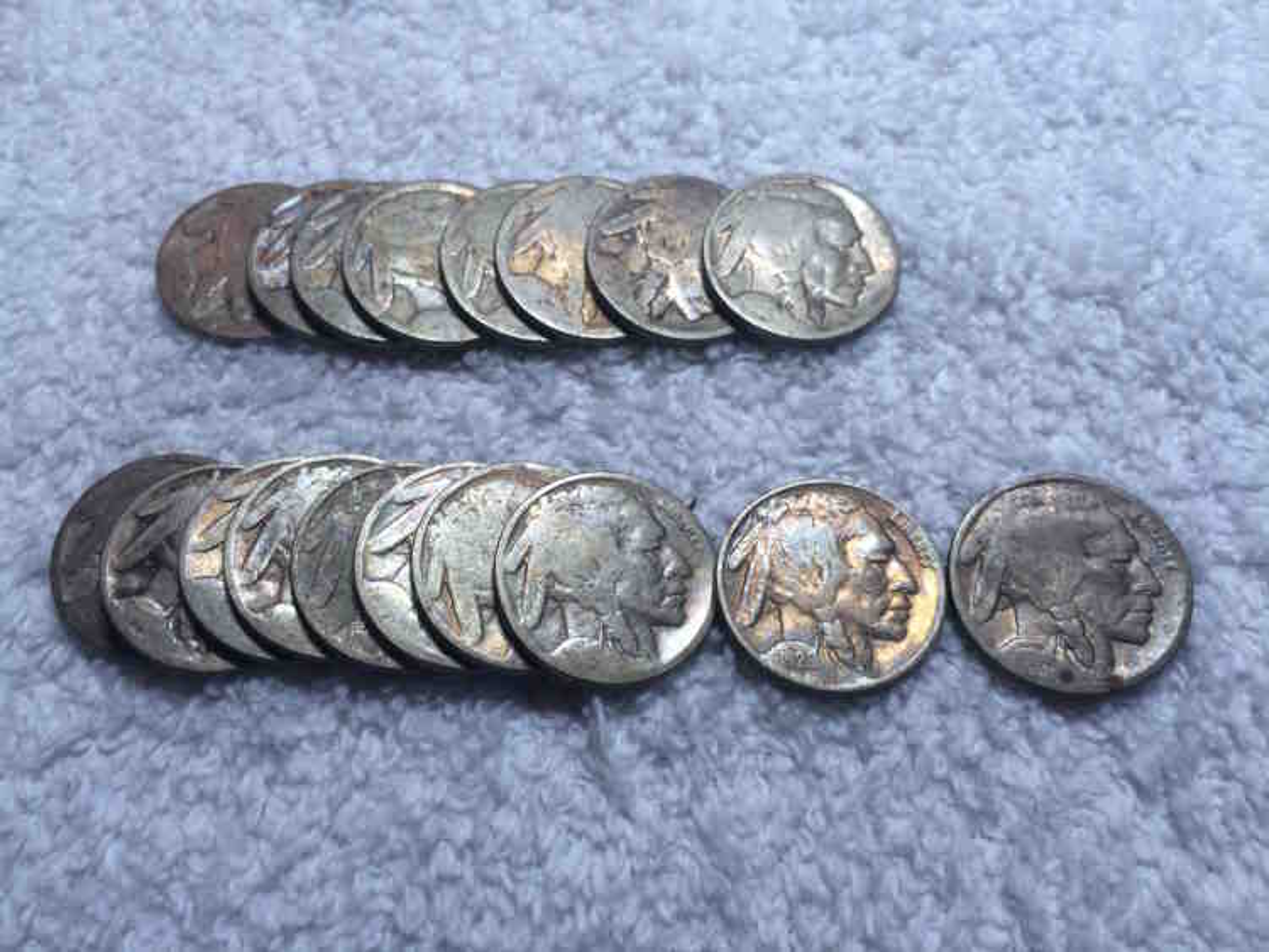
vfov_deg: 48.3
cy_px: 476
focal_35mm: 29
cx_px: 634
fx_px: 1063
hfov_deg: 61.6
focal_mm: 4.15
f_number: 2.2
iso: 32
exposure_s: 1/60
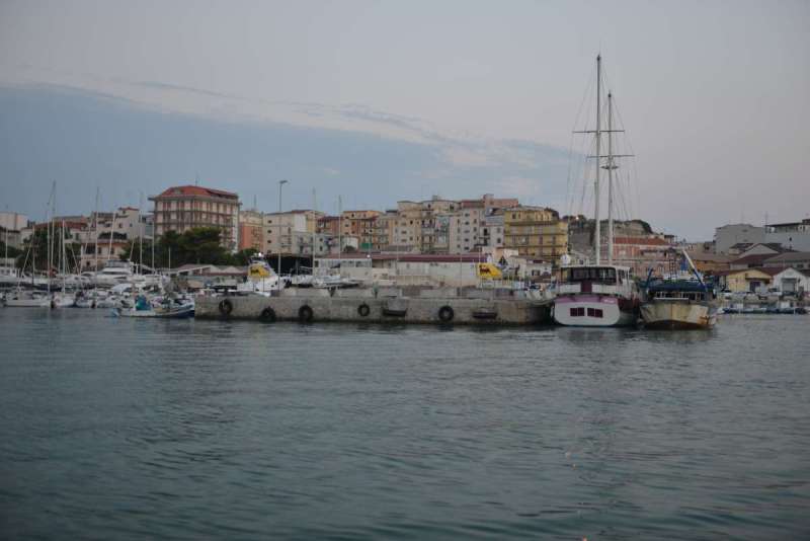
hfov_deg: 46.4
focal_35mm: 42
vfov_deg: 31.9
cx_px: 405
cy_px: 270
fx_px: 945
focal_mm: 42
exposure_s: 1/50
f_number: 2.8
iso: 400
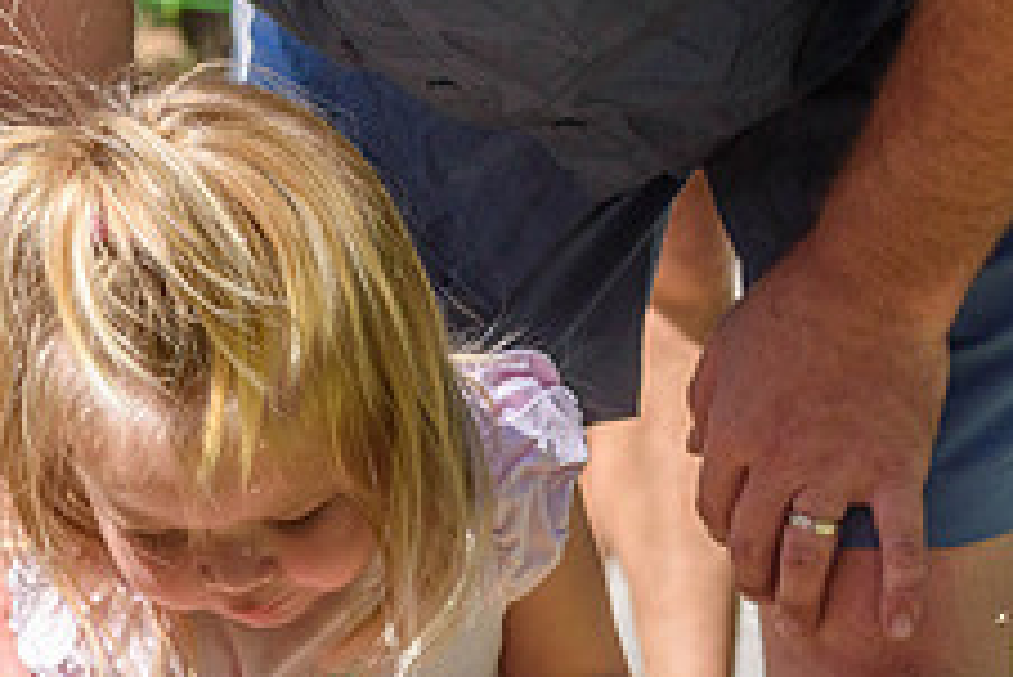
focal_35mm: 269
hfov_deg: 7.6
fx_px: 7574
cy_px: 787
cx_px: -81
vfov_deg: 5.1
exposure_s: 1/1000
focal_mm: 70
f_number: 8
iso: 200
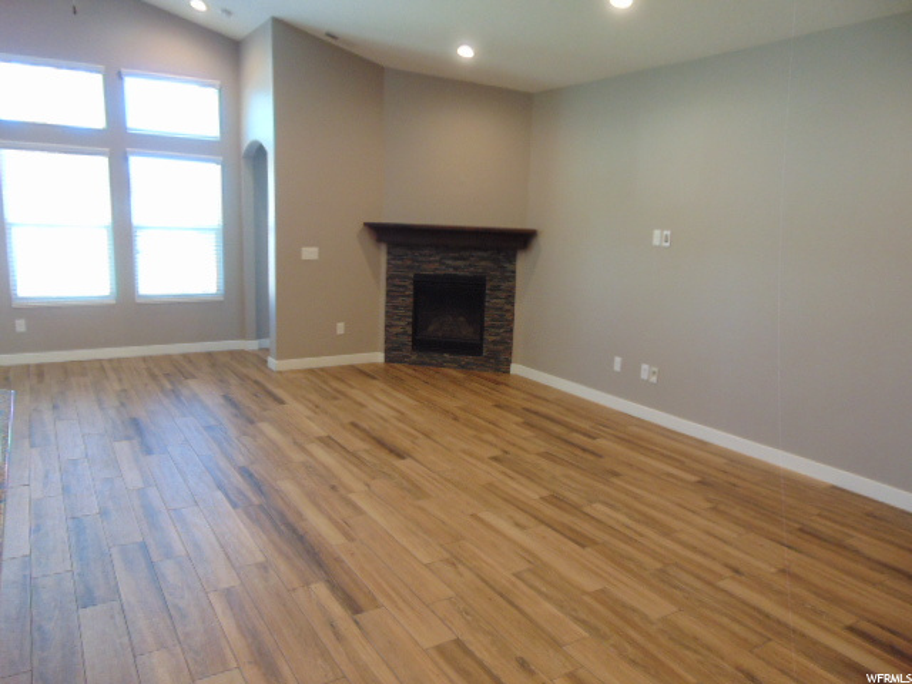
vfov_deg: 54.9
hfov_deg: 69.4
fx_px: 659
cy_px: 342
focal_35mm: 25
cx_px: 456
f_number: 3
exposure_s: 1/30
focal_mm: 4.5
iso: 160
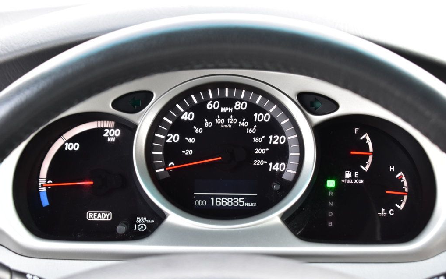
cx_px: 223
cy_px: 132
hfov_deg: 24.5
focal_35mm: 85
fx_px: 1028
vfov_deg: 15.5
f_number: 6.3
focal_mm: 55
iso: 400
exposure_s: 1/15
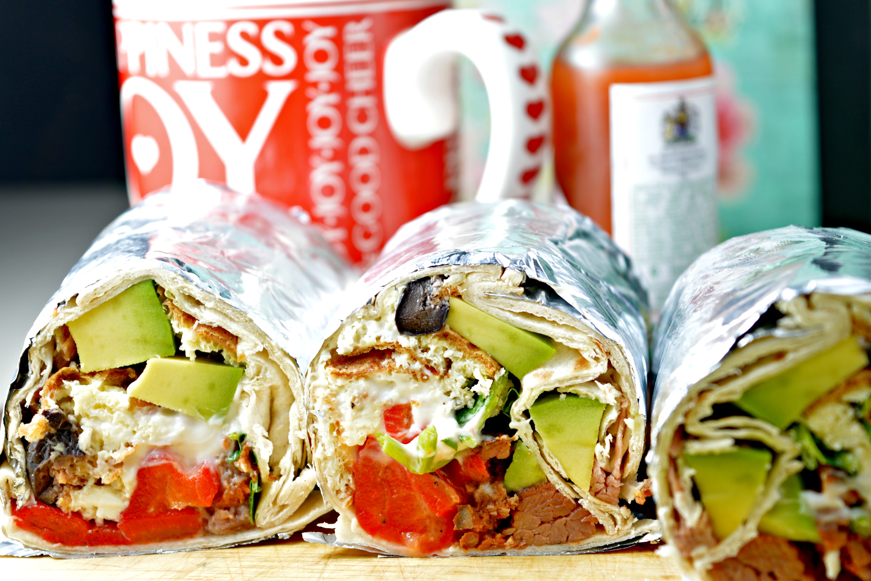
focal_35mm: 84
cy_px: 288
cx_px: 432
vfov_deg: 16.4
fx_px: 2020
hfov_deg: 24.3
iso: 100
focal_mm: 55
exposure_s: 1/20
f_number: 5.6
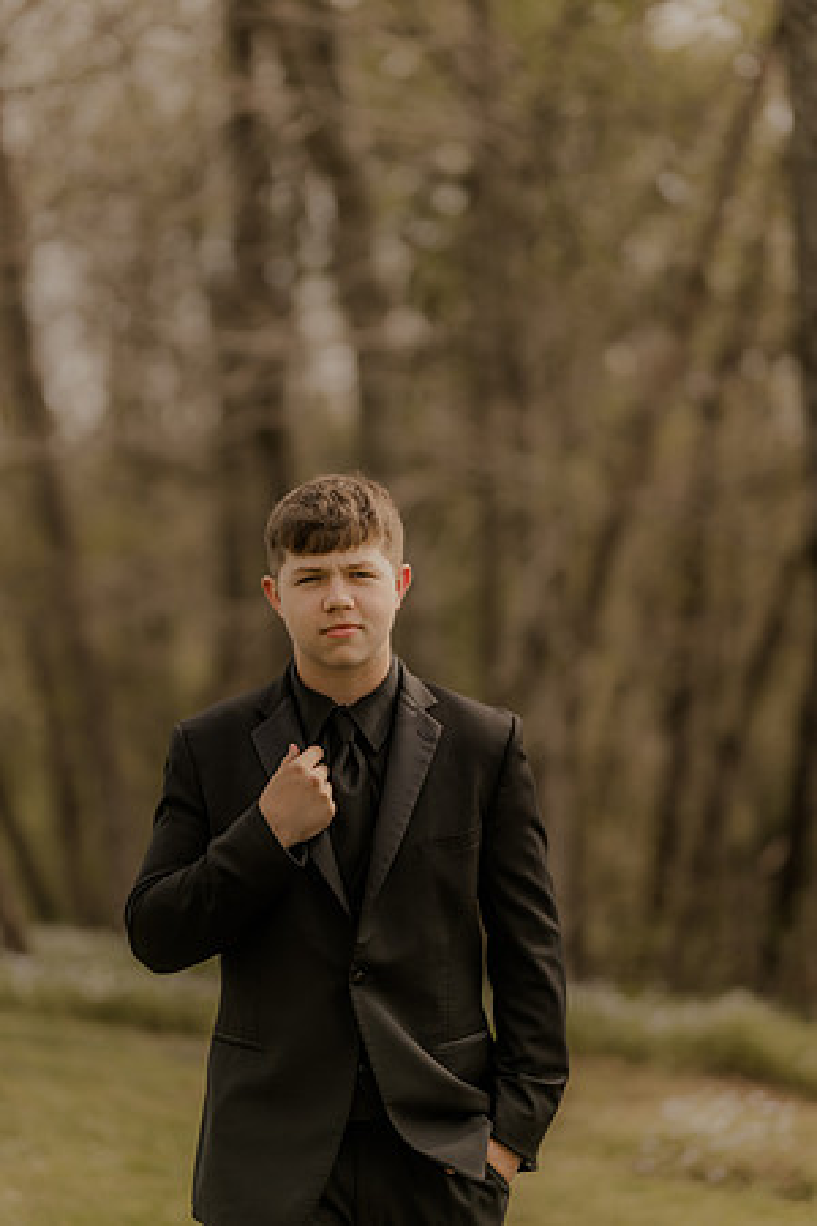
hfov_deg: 16.1
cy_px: 613
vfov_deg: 23.9
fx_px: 2893
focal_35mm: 85
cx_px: 408
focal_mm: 85
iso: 160
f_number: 1.4
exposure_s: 1/2500
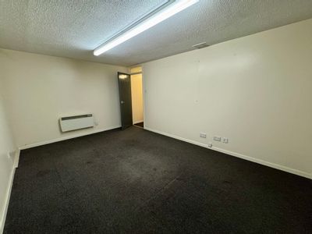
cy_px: 117
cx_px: 156
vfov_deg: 85.7
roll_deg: +0.9
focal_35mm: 14
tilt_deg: -11.2
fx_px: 126
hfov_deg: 102.1
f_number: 2.2
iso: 320
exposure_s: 1/50
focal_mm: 2.22
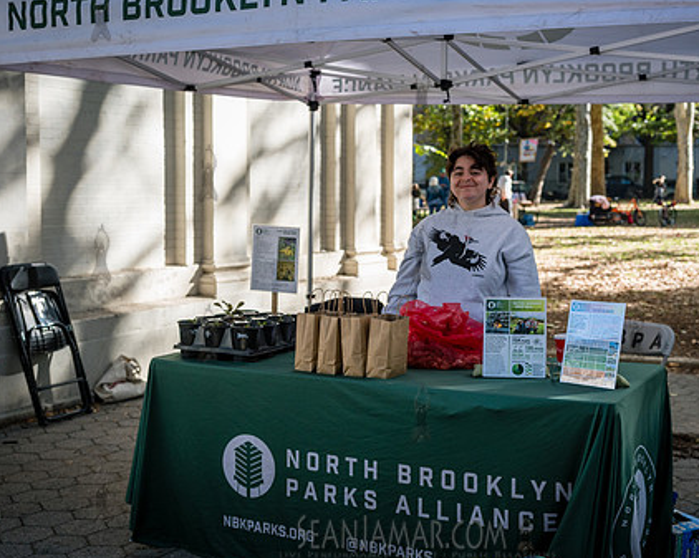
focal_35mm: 48
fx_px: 992
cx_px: 404
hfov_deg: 38.7
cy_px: 252
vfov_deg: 31.4
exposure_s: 1/1000
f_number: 4
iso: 500
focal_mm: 35
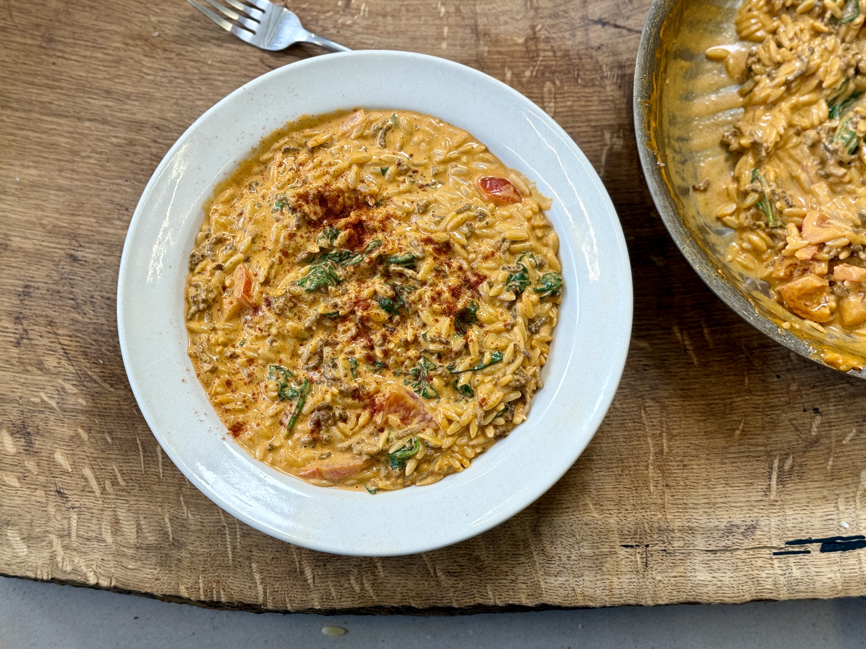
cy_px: 318
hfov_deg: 36.8
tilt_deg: -80.2
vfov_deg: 28.0
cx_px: 442
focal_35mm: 52
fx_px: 1301
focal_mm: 6.76
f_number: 1.78
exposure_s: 1/100
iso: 50
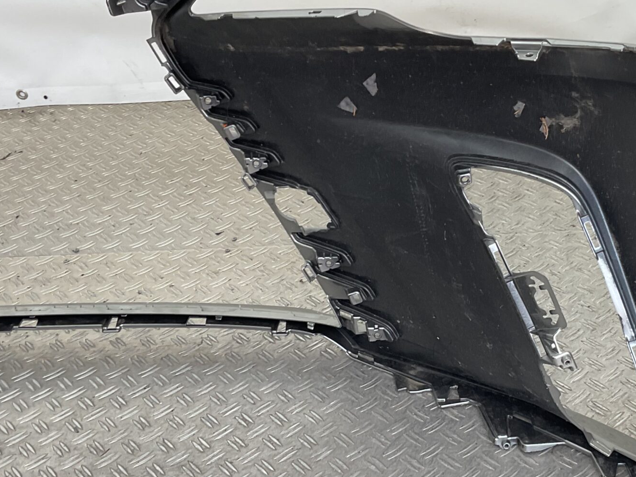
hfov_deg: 33.9
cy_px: 284
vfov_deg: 26.0
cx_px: 448
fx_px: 1029
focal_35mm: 56
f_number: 1.8
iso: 25
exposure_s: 1/120
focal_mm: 3
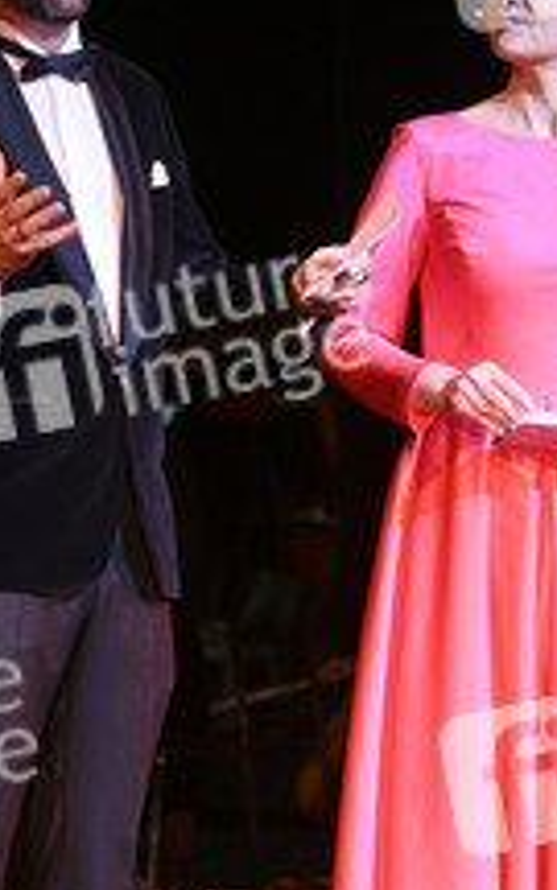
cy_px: 552
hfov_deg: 3.5
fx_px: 9181
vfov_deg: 5.6
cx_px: 276
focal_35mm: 378
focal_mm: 200
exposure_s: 1/320
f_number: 5.6
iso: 2000
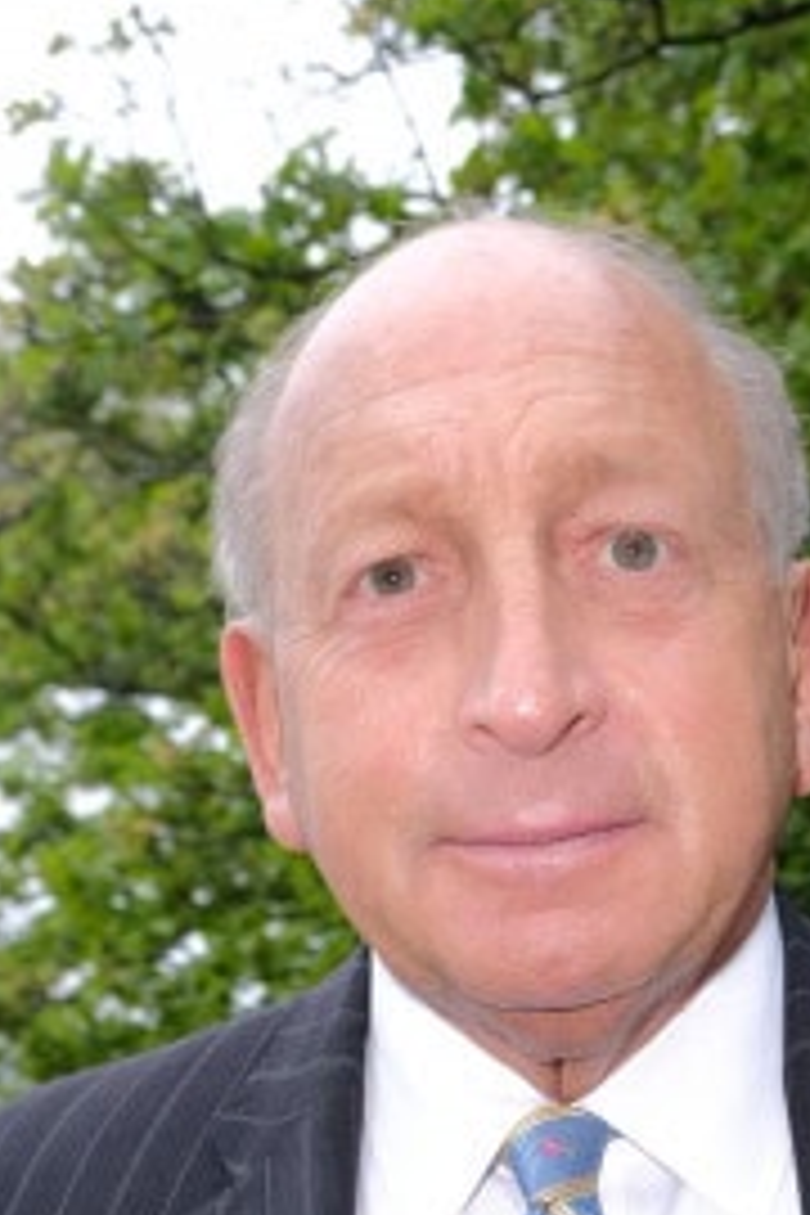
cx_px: 572
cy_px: 1210
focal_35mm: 91
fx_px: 3071
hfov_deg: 15.0
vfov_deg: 21.6
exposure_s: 1/60
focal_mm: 27.5
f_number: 5.6
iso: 160
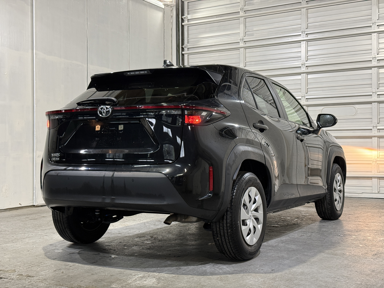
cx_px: 192
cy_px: 144
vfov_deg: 30.3
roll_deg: +0.1
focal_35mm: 48
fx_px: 532
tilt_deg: +0.3
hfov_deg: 39.7
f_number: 1.78
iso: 200
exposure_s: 1/60
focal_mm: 6.76
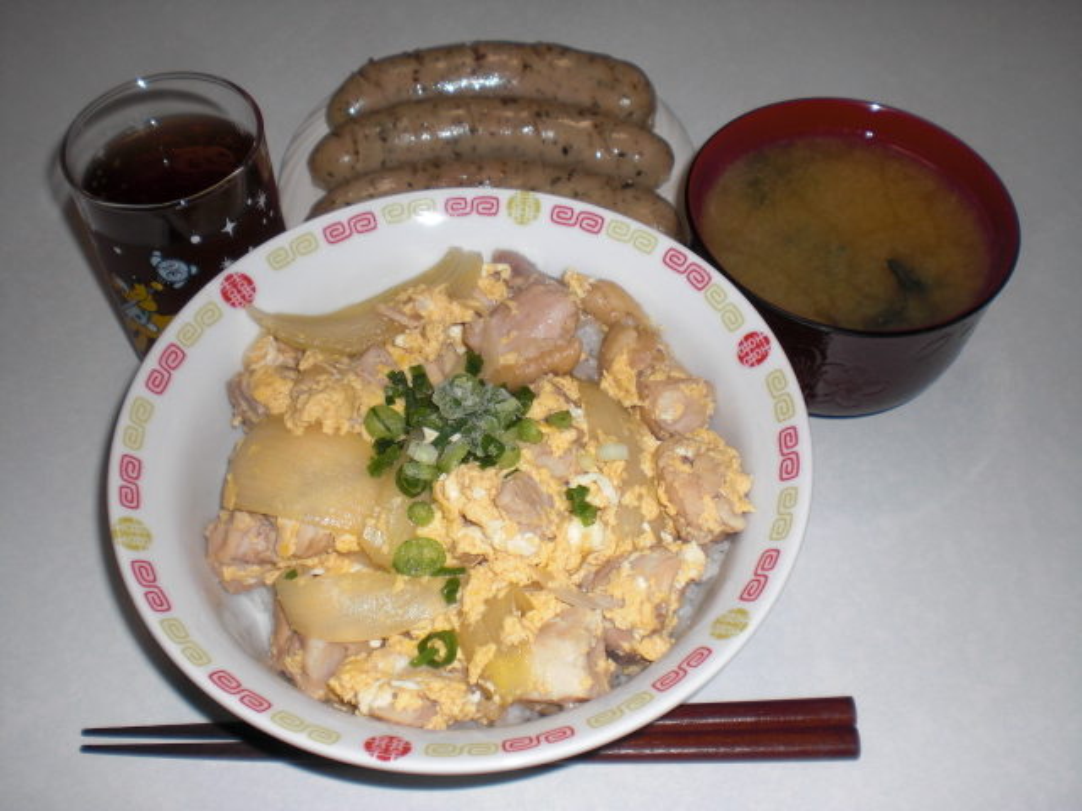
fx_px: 1188
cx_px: 541
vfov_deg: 37.7
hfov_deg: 49.0
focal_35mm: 38
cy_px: 406
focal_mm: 6.3
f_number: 3.1
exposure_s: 1/60
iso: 64
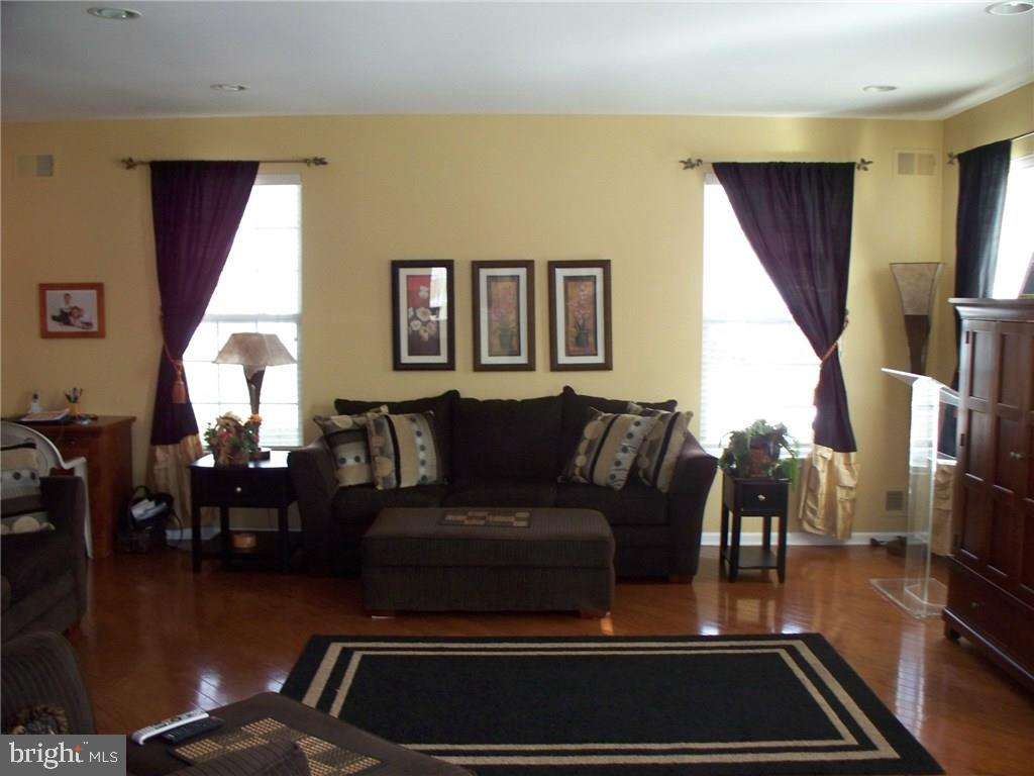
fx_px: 1075
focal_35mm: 36
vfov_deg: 39.7
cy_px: 388
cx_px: 517
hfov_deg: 51.4
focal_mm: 7.54
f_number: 2.8
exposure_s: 1/60
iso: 200
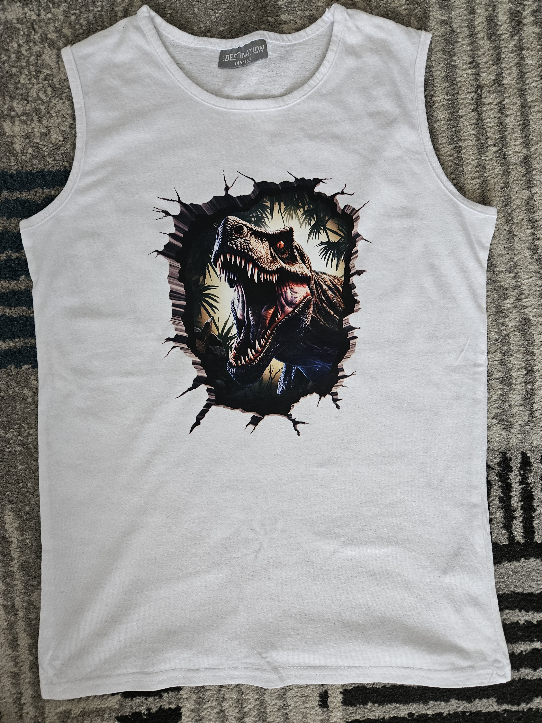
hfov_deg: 58.9
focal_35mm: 23
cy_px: 362
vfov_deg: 73.9
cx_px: 271
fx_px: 480
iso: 320
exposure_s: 1/50.3
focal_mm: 5.4
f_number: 1.8
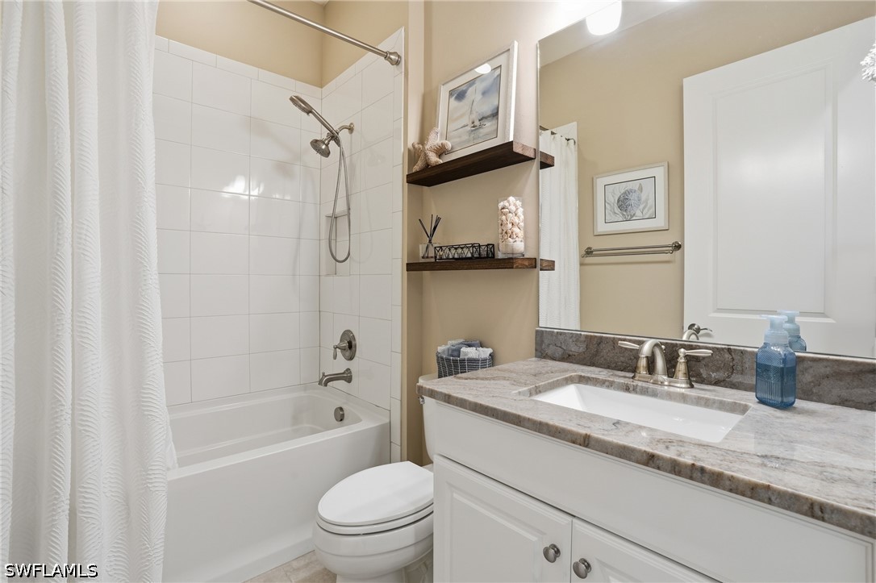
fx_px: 389
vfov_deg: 73.7
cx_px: 438
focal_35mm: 16
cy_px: 292
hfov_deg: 96.8
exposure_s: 1/40
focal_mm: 16
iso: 400
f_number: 9
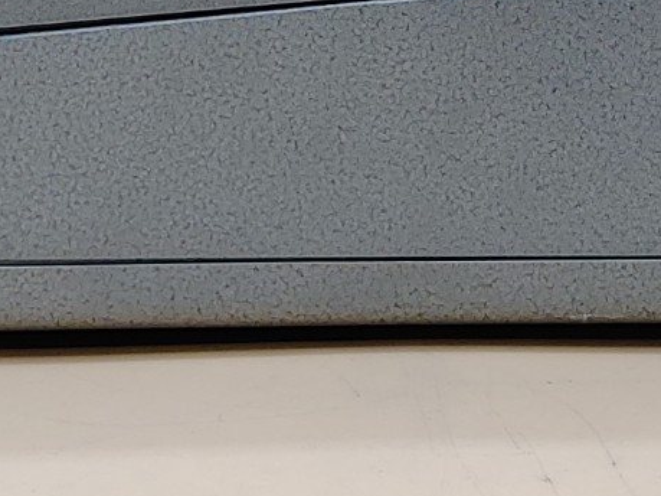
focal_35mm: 113
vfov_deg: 13.0
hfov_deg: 17.4
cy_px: 74
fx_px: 2157
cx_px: 433
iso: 50
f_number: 1.8
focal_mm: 4.36
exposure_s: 1/97
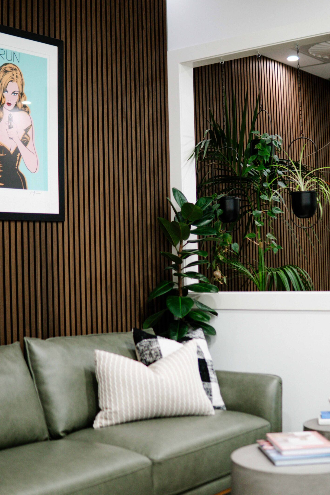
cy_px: 228
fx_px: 742
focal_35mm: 54
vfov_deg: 36.8
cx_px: 147
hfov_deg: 25.1
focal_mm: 30
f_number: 1.4
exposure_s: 1/500
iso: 400
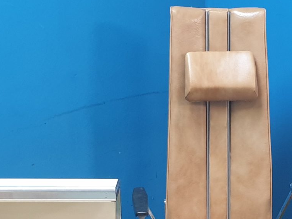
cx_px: 221
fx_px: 742
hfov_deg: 22.0
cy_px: 238
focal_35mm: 88
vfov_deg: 16.3
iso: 250
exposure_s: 1/33
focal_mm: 4.3
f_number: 2.4
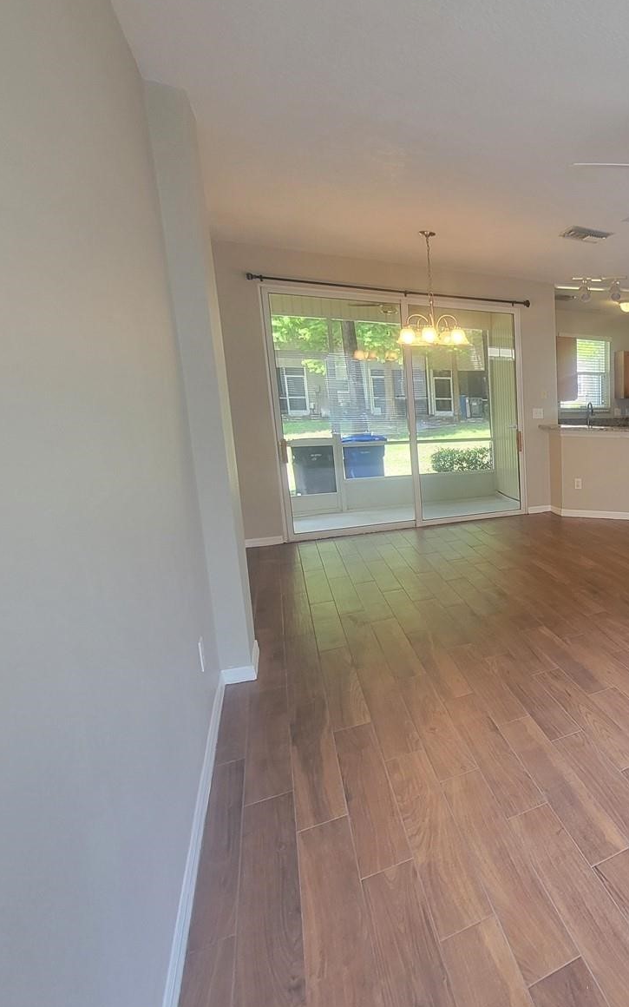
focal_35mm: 19
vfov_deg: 88.0
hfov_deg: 47.2
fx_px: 521
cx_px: 676
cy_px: 496
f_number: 2.2
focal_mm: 2.2
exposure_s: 1/60
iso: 200
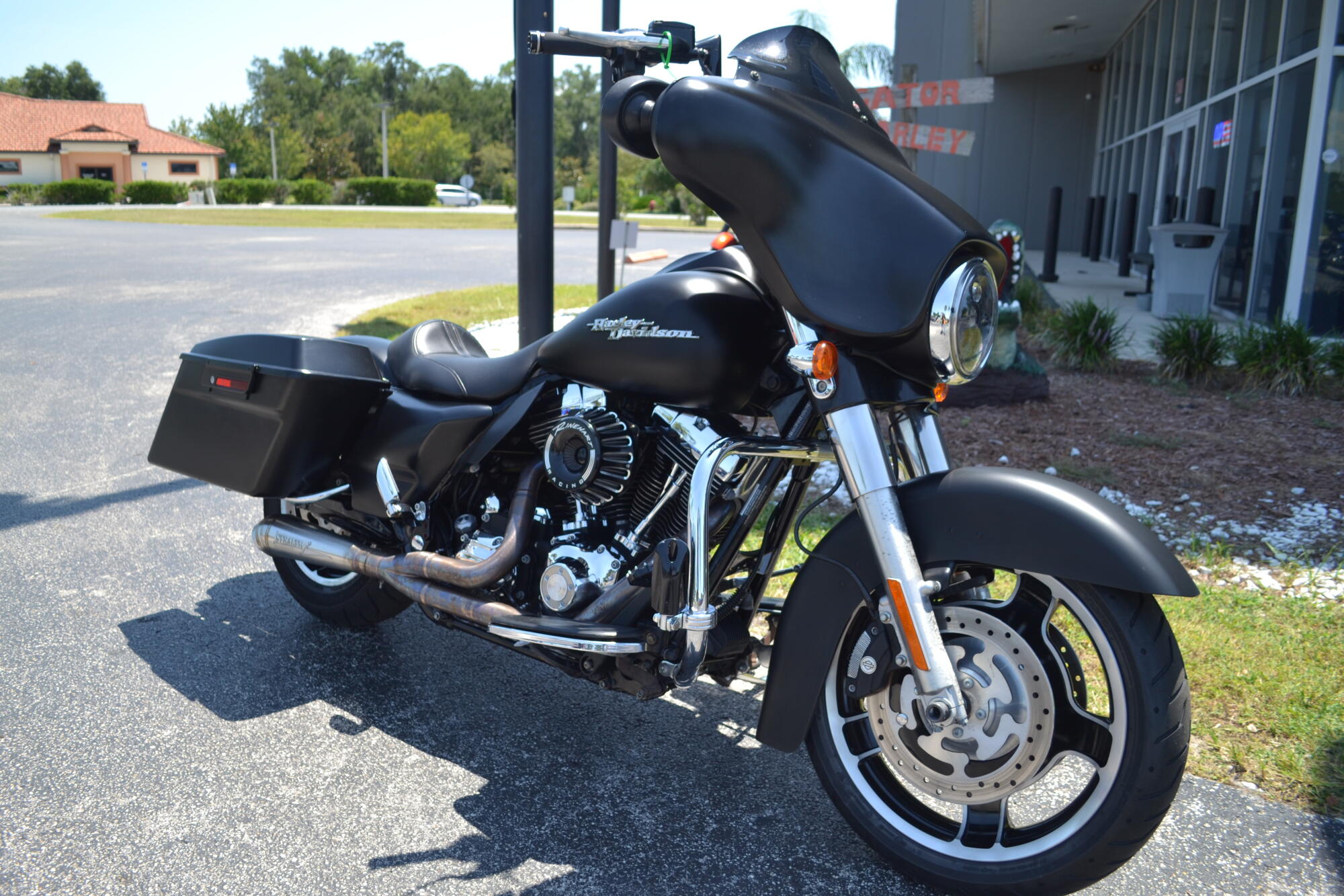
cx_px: 672
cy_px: 448
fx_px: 1008
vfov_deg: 47.9
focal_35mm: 27
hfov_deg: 67.4
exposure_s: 1/400
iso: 100
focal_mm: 18
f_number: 3.5
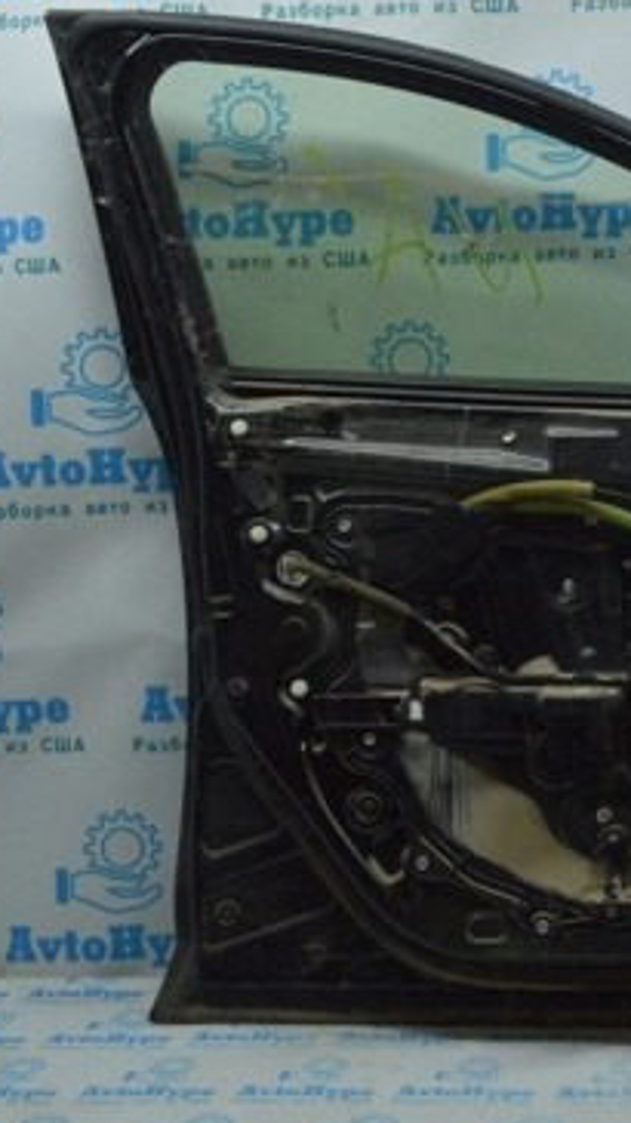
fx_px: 1638
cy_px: 494
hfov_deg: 21.2
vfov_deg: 37.8
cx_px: 597
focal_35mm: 55
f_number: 16
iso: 2200
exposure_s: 1/50
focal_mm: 20
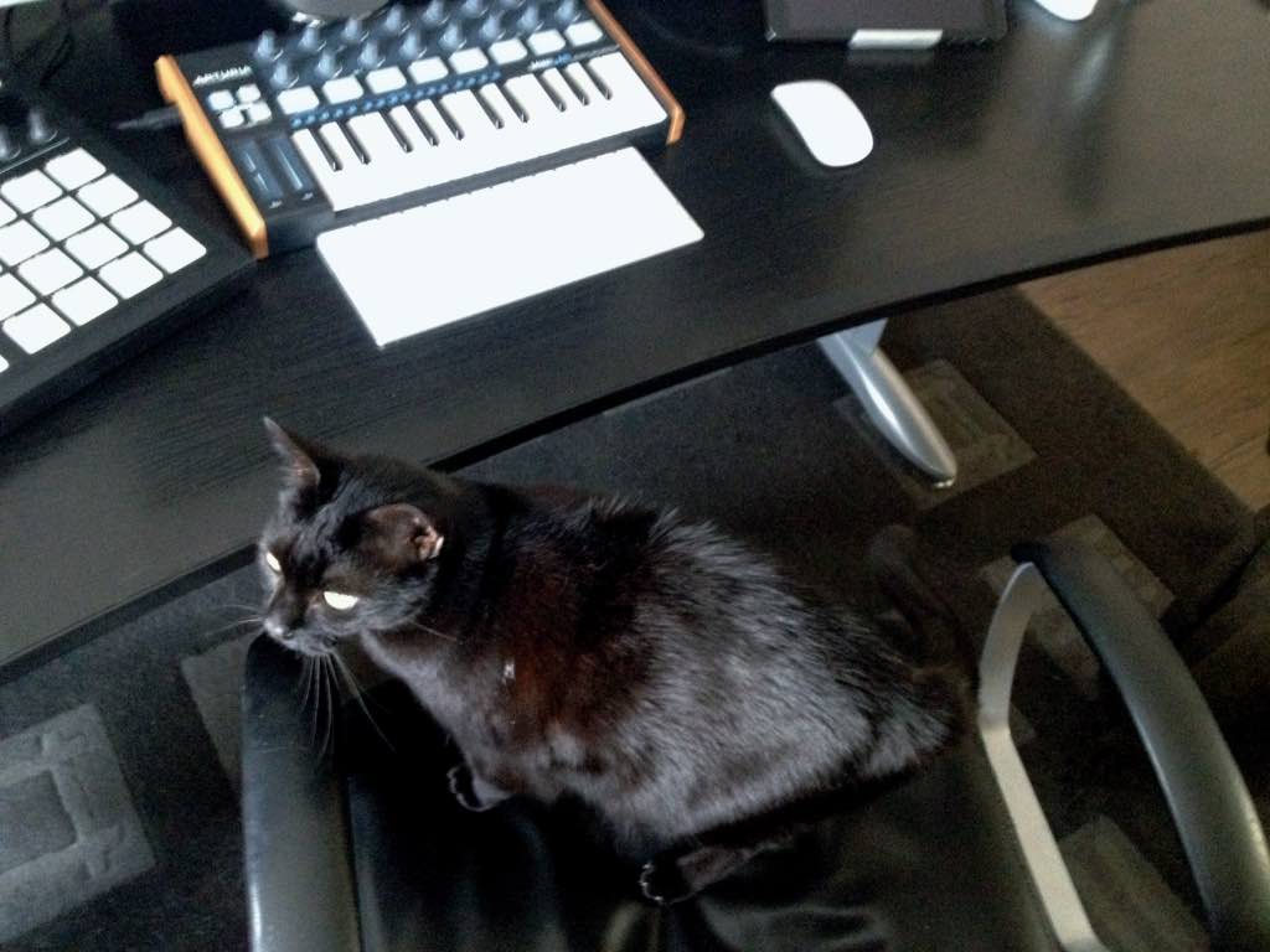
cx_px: 635
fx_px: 1284
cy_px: 476
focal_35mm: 35
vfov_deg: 40.7
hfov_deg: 52.6
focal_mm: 4.28
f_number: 2.4
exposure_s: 1/15
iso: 800
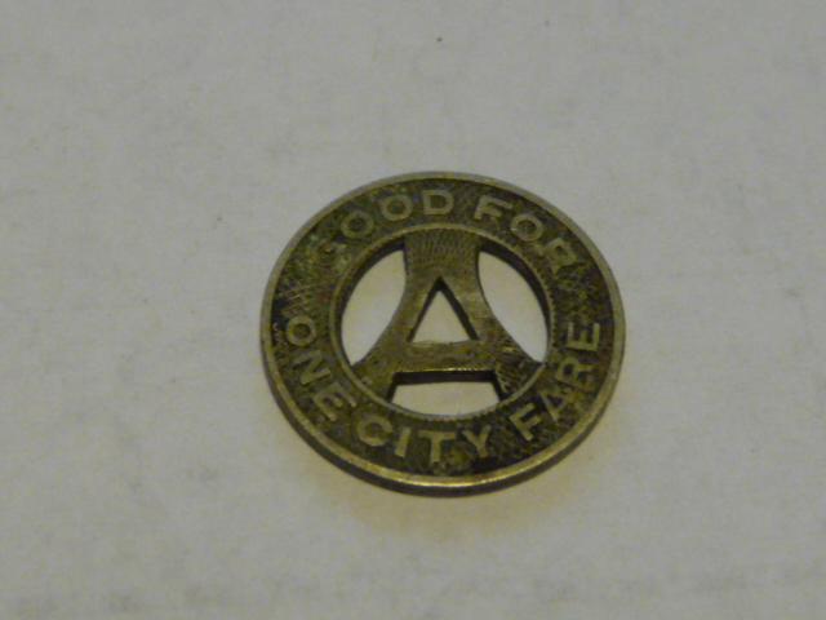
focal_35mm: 72
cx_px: 413
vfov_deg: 20.4
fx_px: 1718
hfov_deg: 27.0
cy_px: 310
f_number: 4
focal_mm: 7.1
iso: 400
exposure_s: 1/8
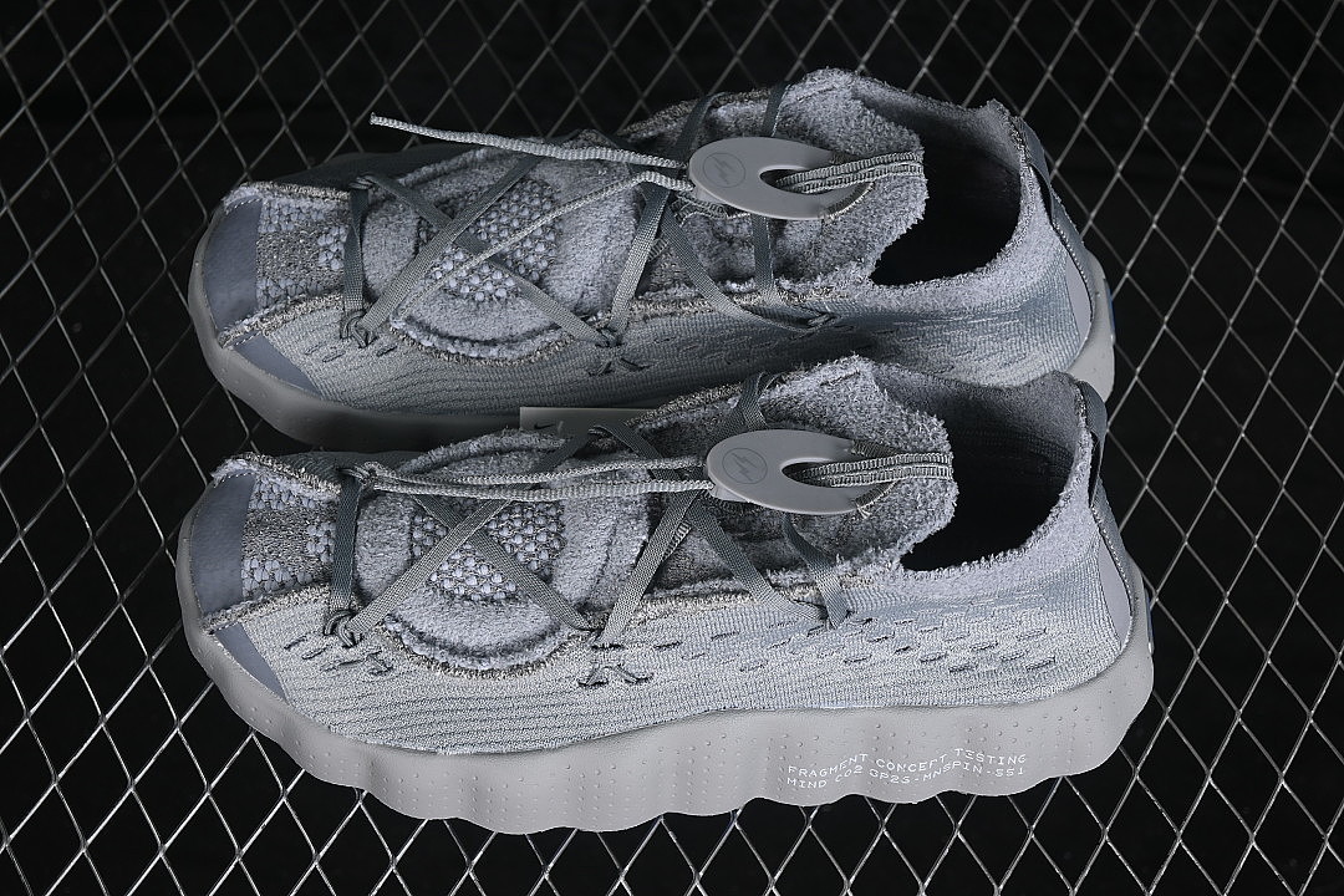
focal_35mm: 75
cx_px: 672
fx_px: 2800
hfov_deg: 27.0
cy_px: 448
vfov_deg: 18.2
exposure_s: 1/60
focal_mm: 50
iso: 160
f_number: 6.3
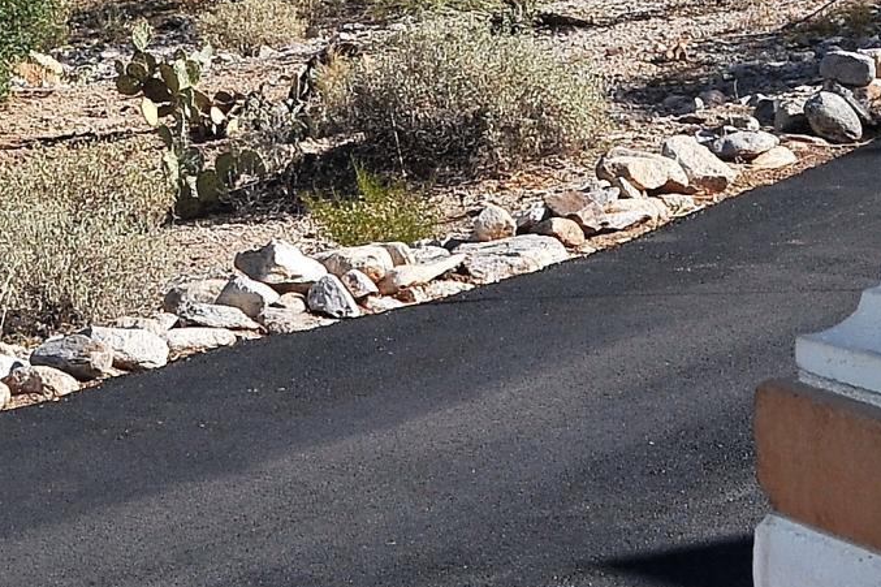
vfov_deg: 8.5
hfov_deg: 13.2
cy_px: -448
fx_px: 3792
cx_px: 182
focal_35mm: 155
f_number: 14
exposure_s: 1/320
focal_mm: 35
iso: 320
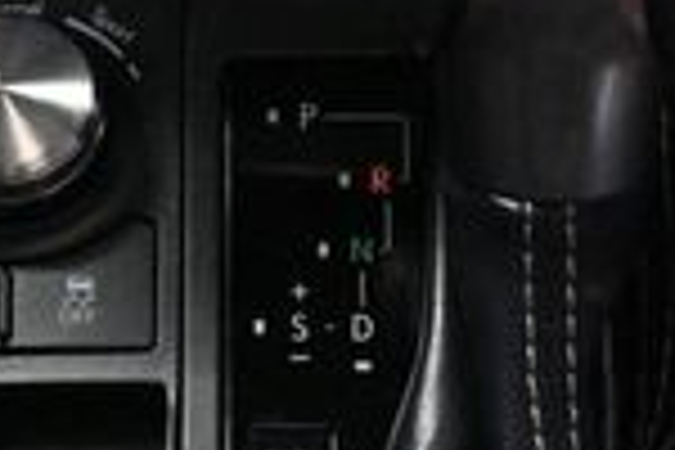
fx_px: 4087
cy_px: 468
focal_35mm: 218
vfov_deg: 6.3
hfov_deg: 9.4
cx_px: 324
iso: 12800
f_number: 5
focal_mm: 34
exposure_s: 1/60
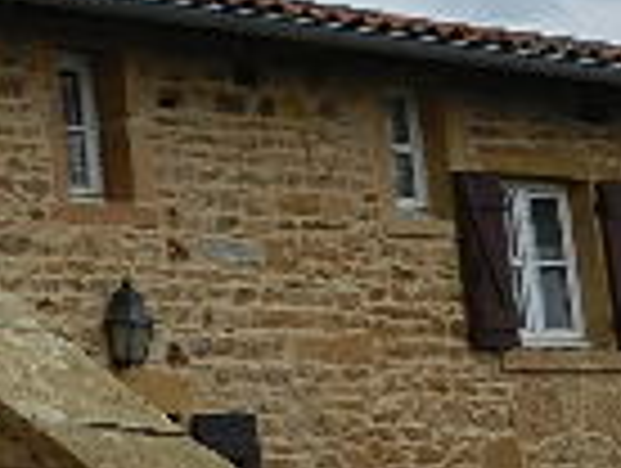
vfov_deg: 9.6
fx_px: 2750
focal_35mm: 153
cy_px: -104
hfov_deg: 11.3
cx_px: -724
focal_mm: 5.9
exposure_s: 1/1600
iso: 160
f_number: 3.8
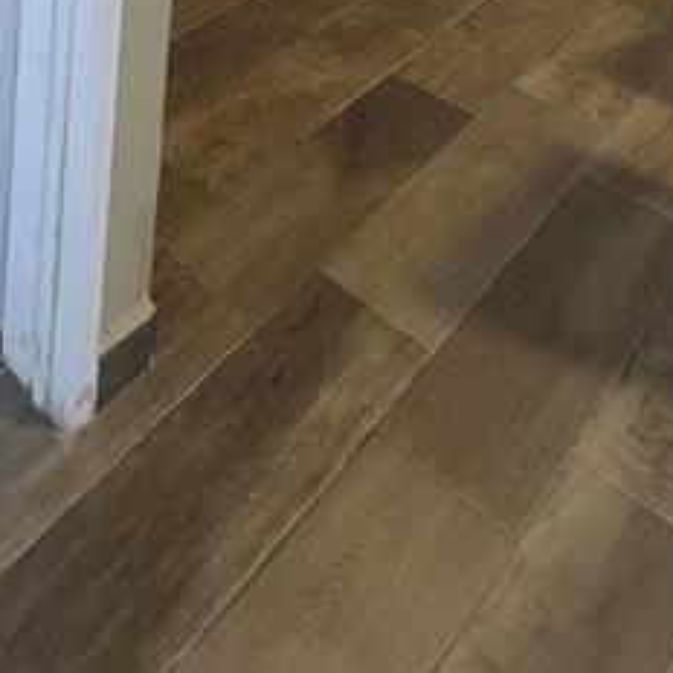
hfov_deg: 36.7
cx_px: -75
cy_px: -389
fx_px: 836
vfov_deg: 26.8
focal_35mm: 38
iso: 400
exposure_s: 1/30
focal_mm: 2.2
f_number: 2.2
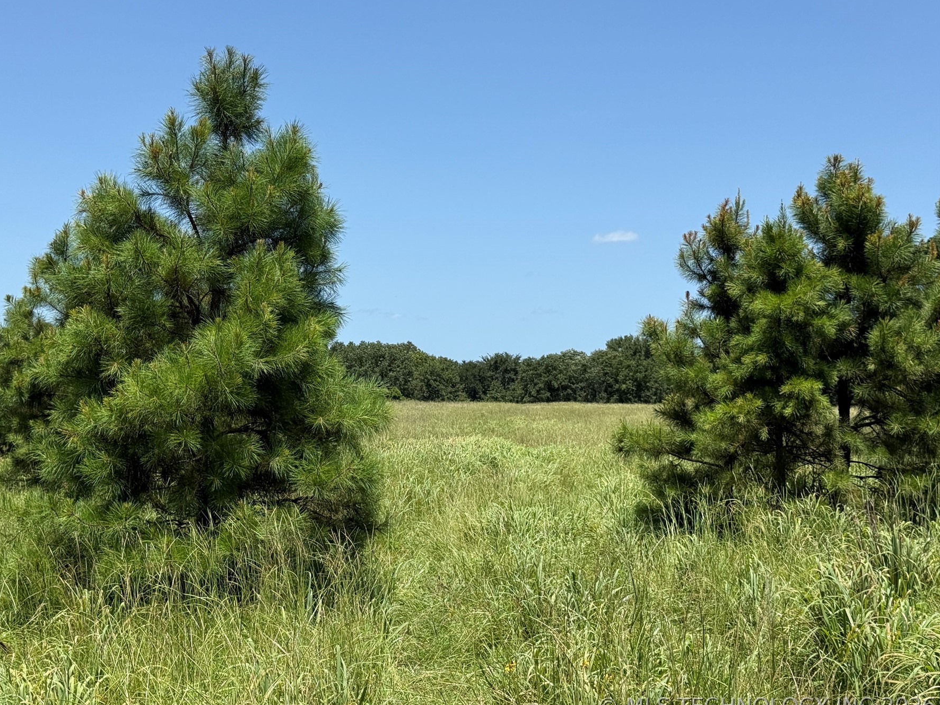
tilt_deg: +3.3
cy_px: 342
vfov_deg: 28.0
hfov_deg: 36.8
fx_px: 1412
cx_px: 432
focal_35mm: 52
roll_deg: -0.7
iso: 64
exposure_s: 1/4098
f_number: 1.78
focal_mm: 6.76
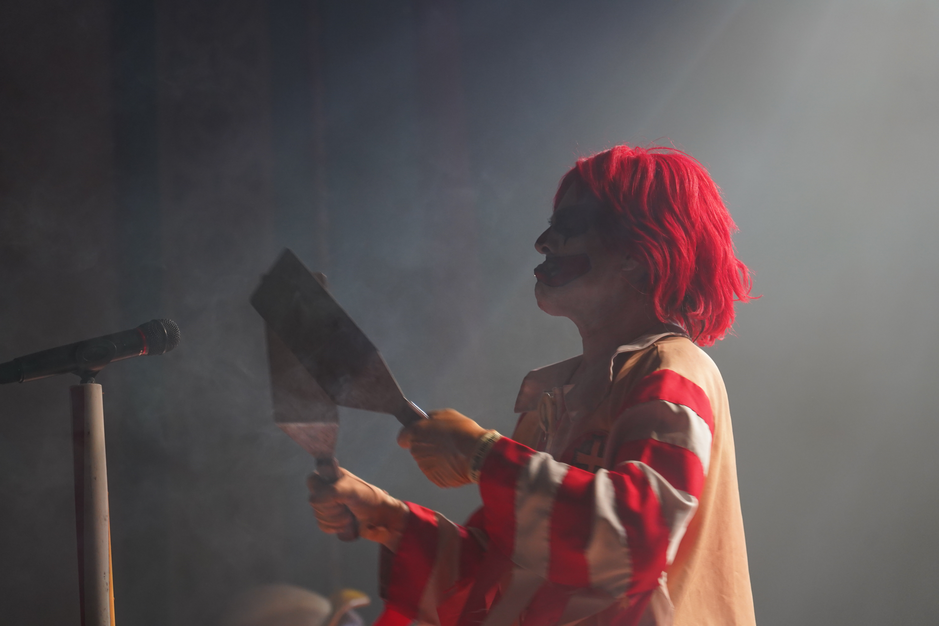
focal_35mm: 105
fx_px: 2739
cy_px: 313
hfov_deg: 19.5
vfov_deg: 13.0
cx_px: 470
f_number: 4
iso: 1600
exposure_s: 1/160
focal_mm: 105
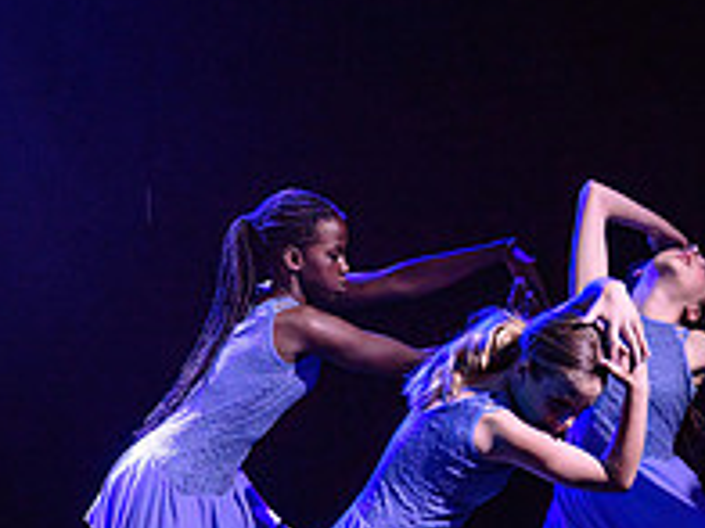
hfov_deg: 5.6
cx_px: -40
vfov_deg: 4.2
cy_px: 205
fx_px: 7250
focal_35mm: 356
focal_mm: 102
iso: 1600
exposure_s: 1/200
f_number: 2.8
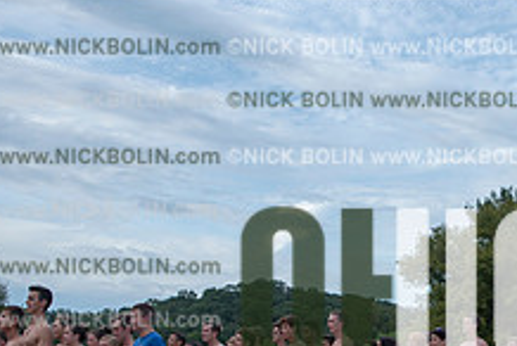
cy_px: 321
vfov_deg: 15.9
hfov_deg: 23.6
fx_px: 1222
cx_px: 408
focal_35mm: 85
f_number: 3.2
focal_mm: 32
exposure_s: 1/1600
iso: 160
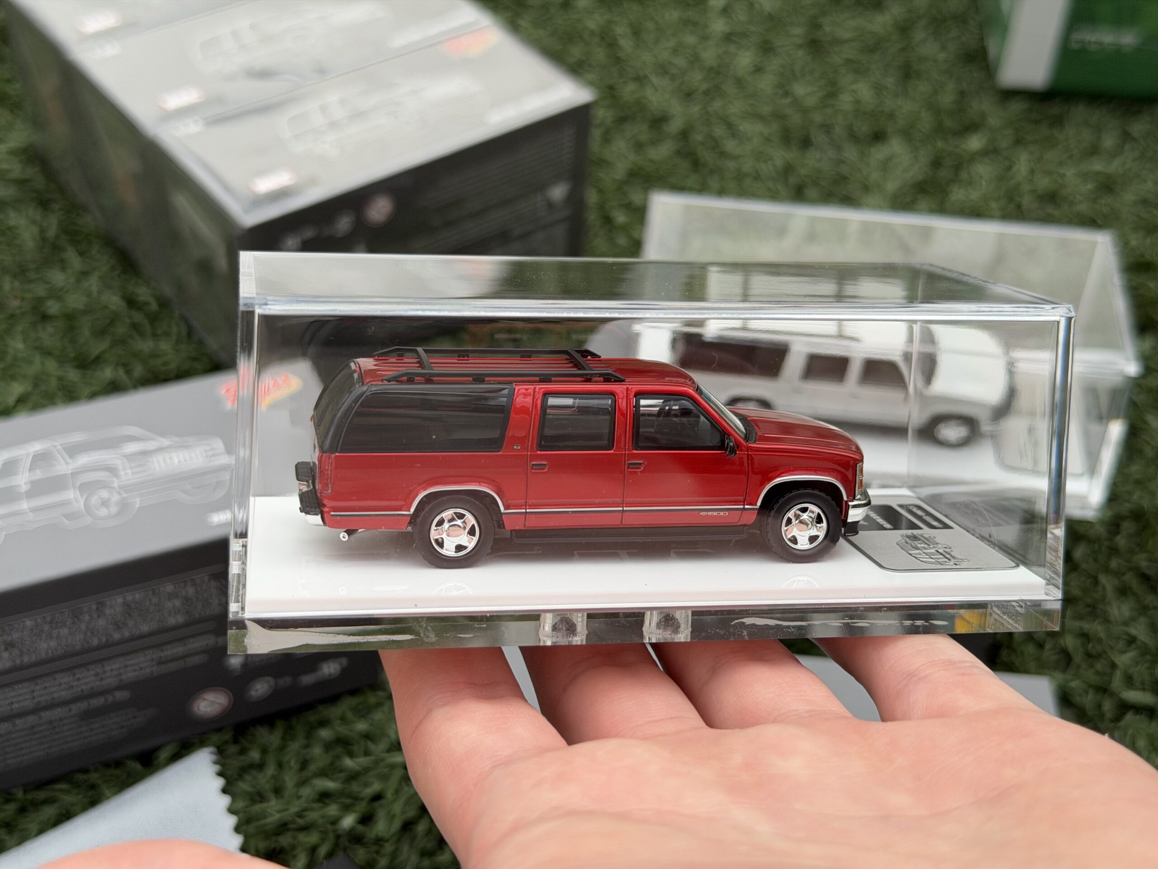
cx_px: 579
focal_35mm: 48
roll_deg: -2.8
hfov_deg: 39.7
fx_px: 1606
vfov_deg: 30.3
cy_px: 434
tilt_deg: -43.0
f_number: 1.78
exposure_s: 1/578
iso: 64
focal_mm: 6.76
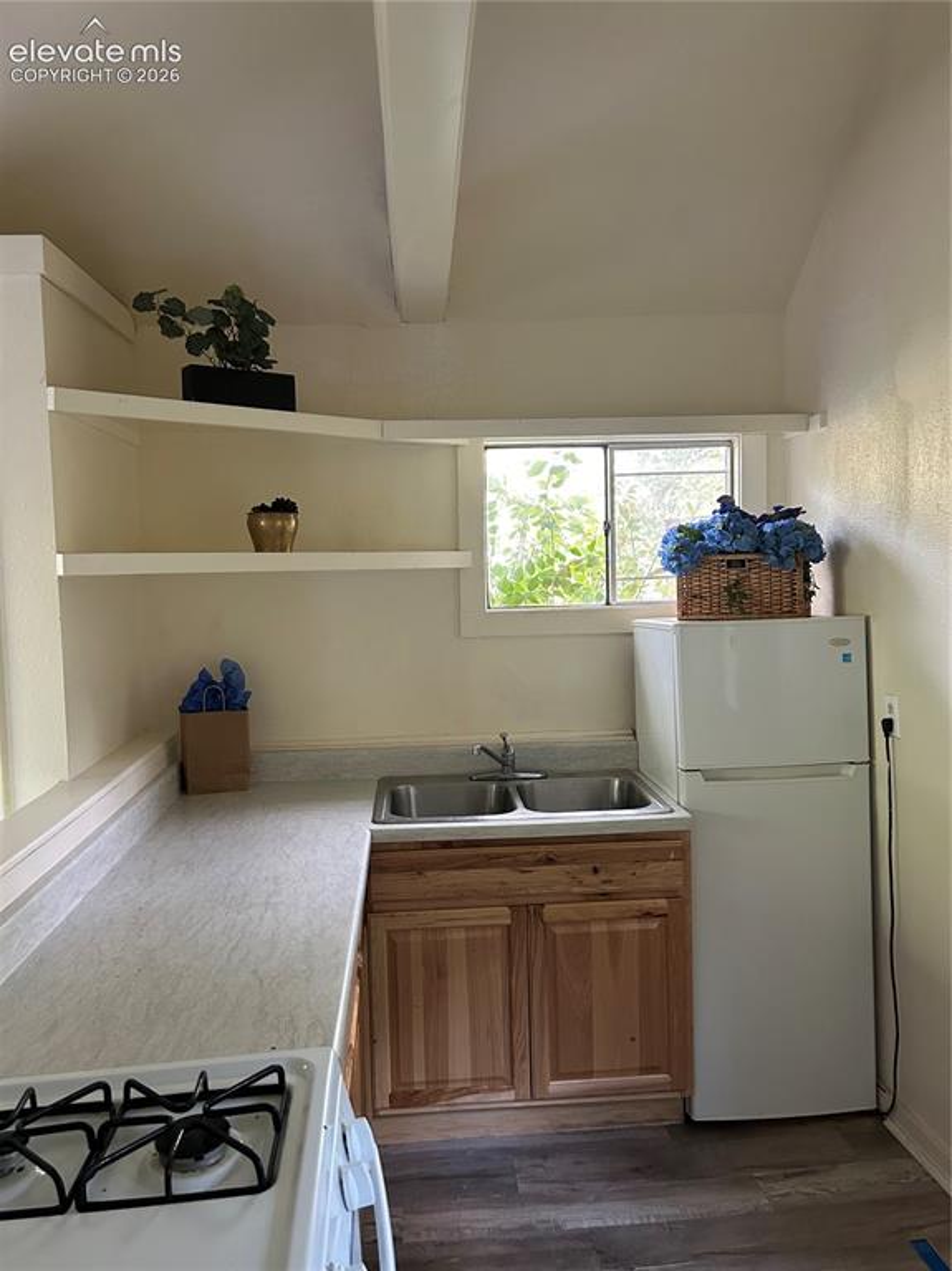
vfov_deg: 67.3
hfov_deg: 53.0
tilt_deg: -4.6
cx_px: 476
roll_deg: +1.8
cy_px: 636
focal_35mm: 26
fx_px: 954
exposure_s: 1/60
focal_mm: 5.7
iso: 250
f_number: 1.5
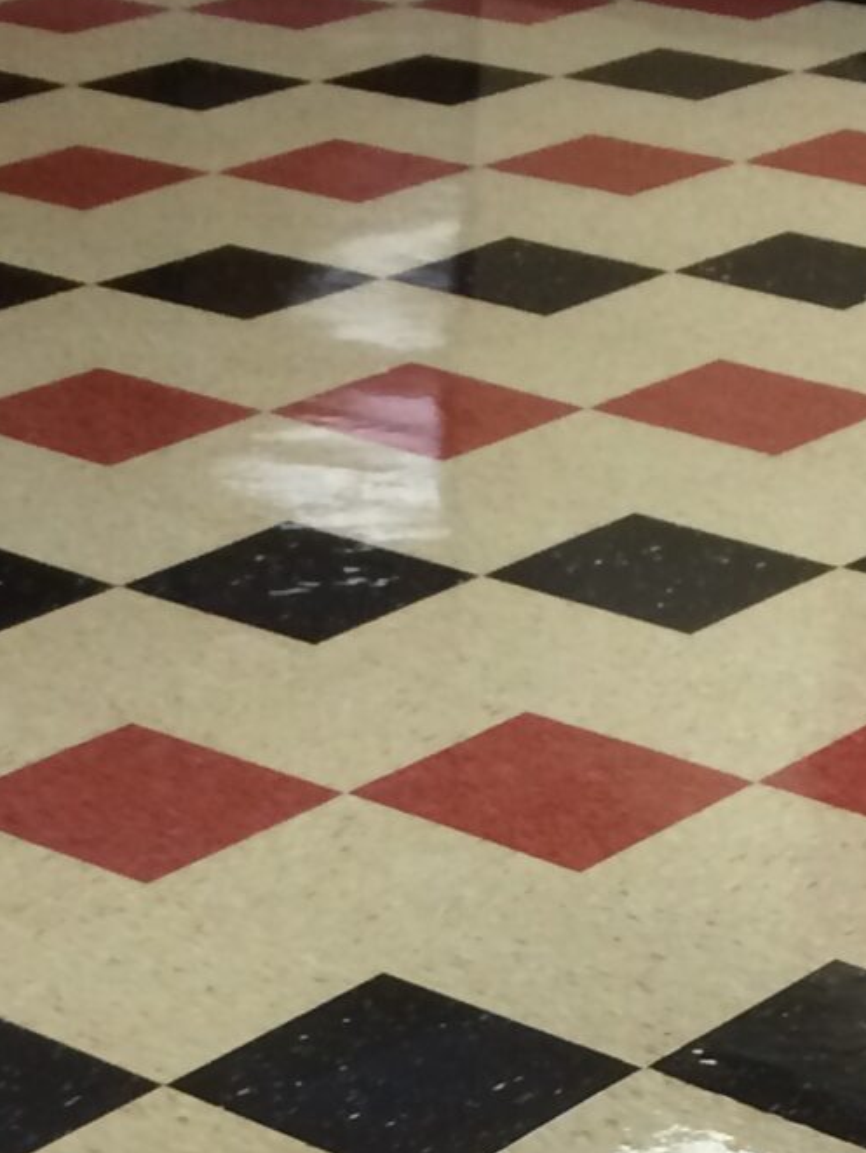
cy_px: 1325
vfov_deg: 16.4
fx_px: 3867
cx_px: 357
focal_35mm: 116
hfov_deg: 12.8
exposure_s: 1/30
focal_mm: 4.12
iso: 80
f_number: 2.2
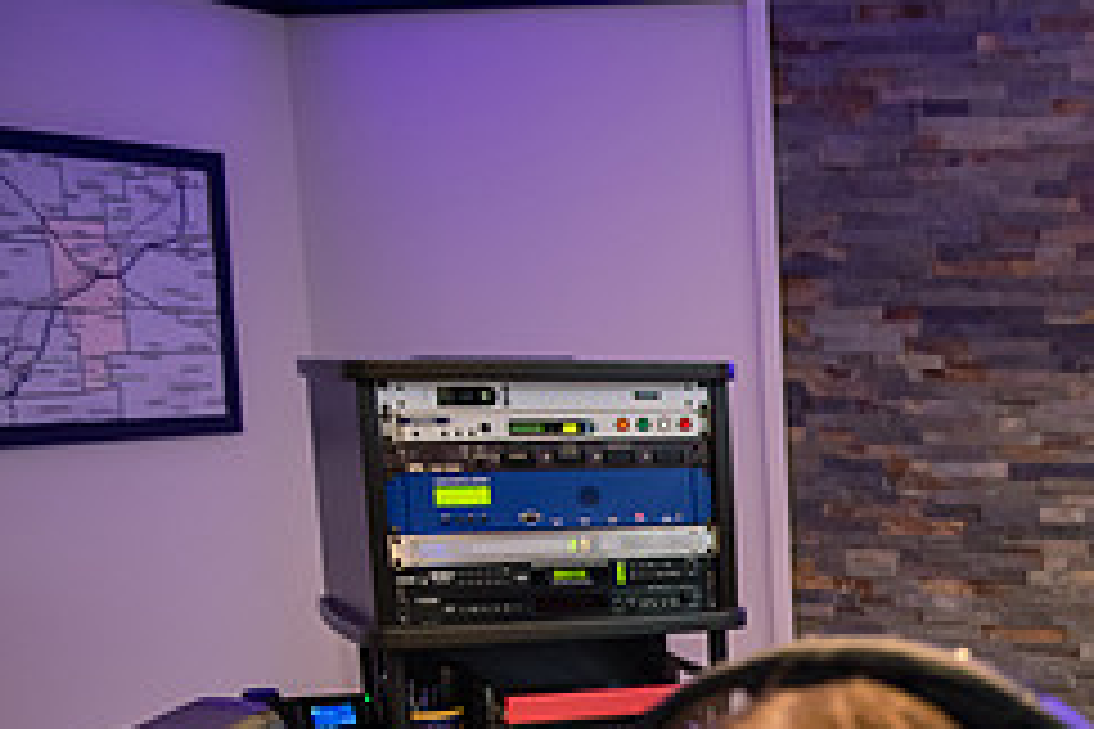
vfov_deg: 17.7
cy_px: 830
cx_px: 1301
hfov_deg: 24.8
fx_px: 2249
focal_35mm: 74
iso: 1000
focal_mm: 31
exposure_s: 1/60
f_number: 3.2
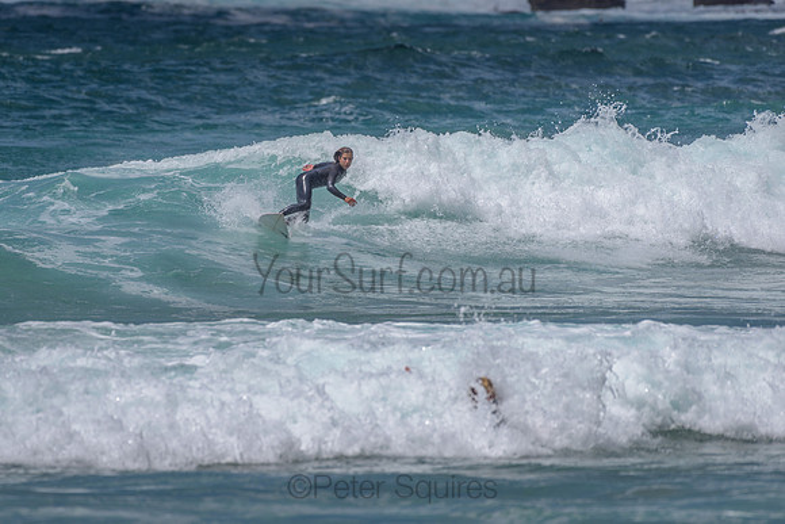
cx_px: 303
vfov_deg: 2.2
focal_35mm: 614
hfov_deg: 3.4
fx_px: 13397
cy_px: 202
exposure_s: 1/2000
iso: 64
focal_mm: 500
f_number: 5.6
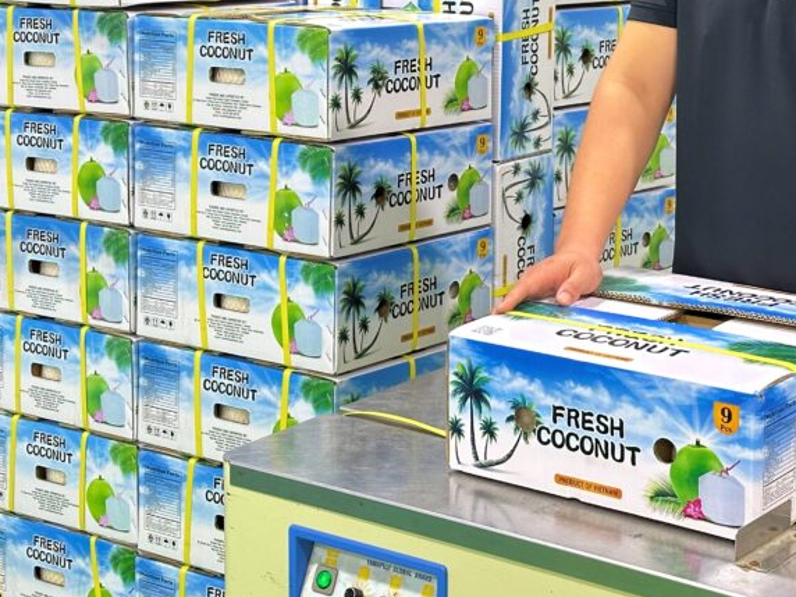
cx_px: 454
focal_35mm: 86
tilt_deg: -5.8
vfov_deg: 17.0
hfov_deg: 22.7
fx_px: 1978
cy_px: 92
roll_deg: -0.2
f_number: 1.78
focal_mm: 6.86
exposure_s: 1/33
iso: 250
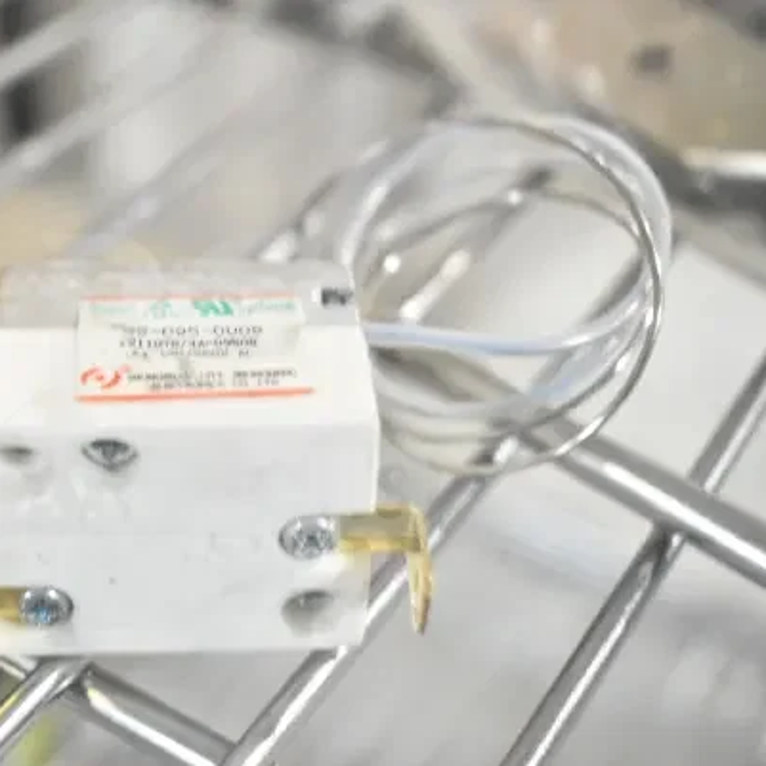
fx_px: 1552
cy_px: 385
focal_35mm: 62
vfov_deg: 27.7
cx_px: 212
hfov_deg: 27.4
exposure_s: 1/60
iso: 1600
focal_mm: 32
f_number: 4.5
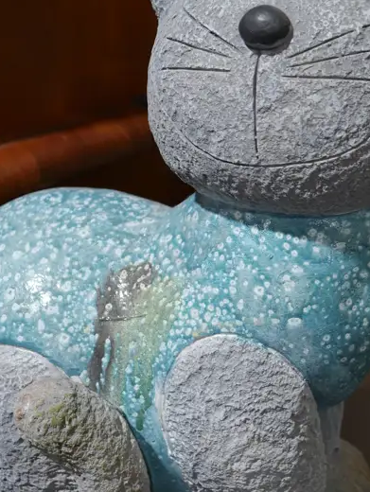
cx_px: 178
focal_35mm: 63
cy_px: 265
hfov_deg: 23.3
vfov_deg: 30.7
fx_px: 896
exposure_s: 1/60
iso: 320
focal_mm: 16
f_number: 3.6
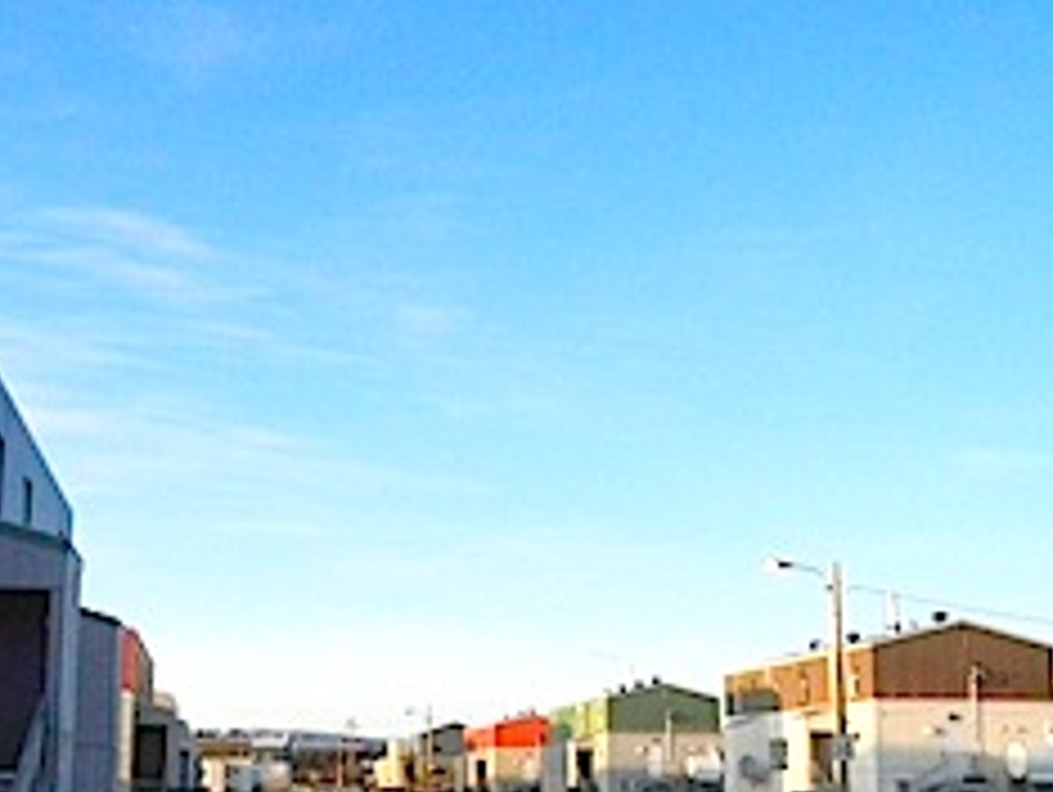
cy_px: 551
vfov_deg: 30.0
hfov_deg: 39.5
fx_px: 1462
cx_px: 434
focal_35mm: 48
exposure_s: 1/1047
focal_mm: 5.4
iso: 1600
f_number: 7
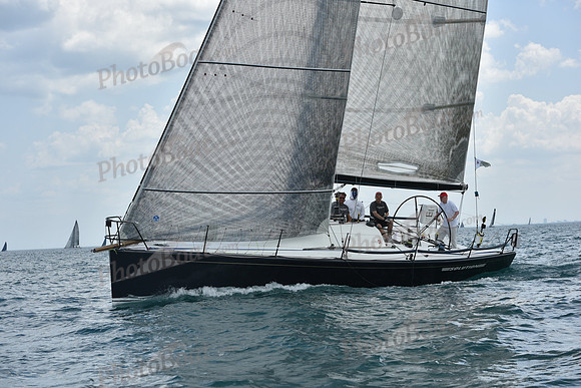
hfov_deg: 28.8
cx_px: 290
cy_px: 194
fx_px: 1130
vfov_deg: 19.5
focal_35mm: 70
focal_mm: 70
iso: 250
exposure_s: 1/1250
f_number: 7.1
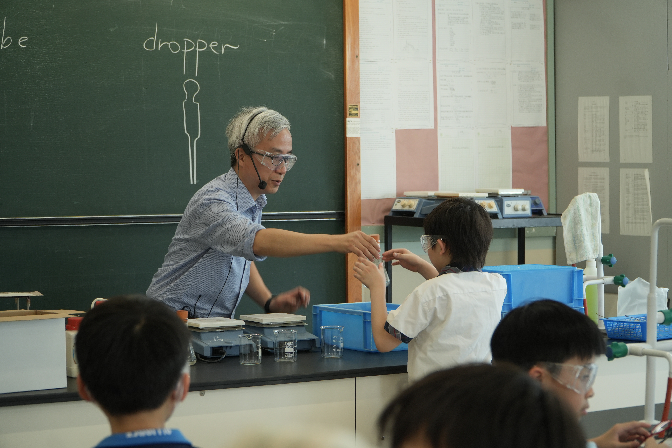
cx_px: 336
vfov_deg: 16.3
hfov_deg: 24.2
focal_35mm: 84
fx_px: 1568
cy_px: 224
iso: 320
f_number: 4.5
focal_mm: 56
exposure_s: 1/60
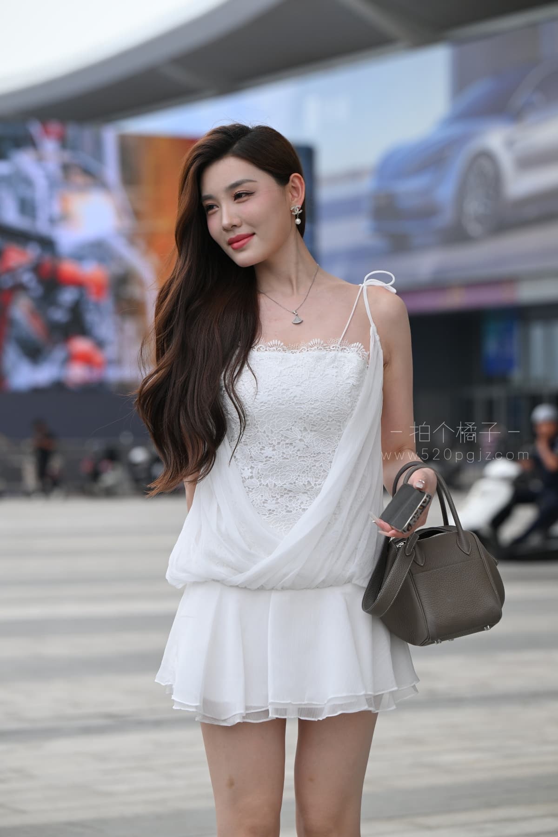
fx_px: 2441
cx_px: 279
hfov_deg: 13.0
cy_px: 418
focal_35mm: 105
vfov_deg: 19.5
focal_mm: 105
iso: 360
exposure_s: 1/640
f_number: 4
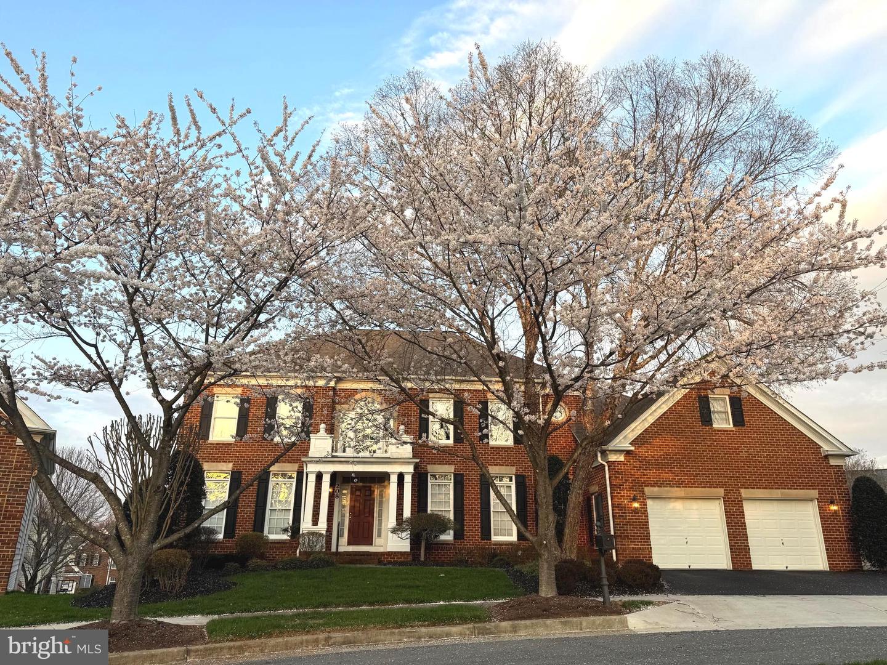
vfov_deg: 56.8
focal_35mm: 24
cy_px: 332
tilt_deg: +18.3
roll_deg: -1.0
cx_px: 444
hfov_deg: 71.6
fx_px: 615
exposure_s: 1/535
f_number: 1.78
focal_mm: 6.76
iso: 80
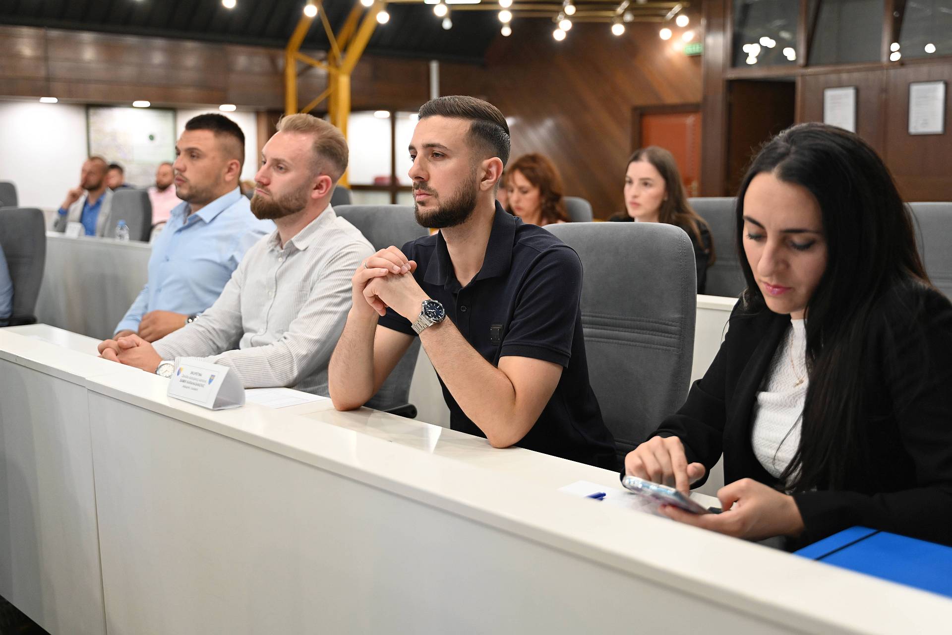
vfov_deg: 32.6
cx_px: 476
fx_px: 1084
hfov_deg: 47.4
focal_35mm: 41
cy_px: 318
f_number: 2.8
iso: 1400
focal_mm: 41
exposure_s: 1/125
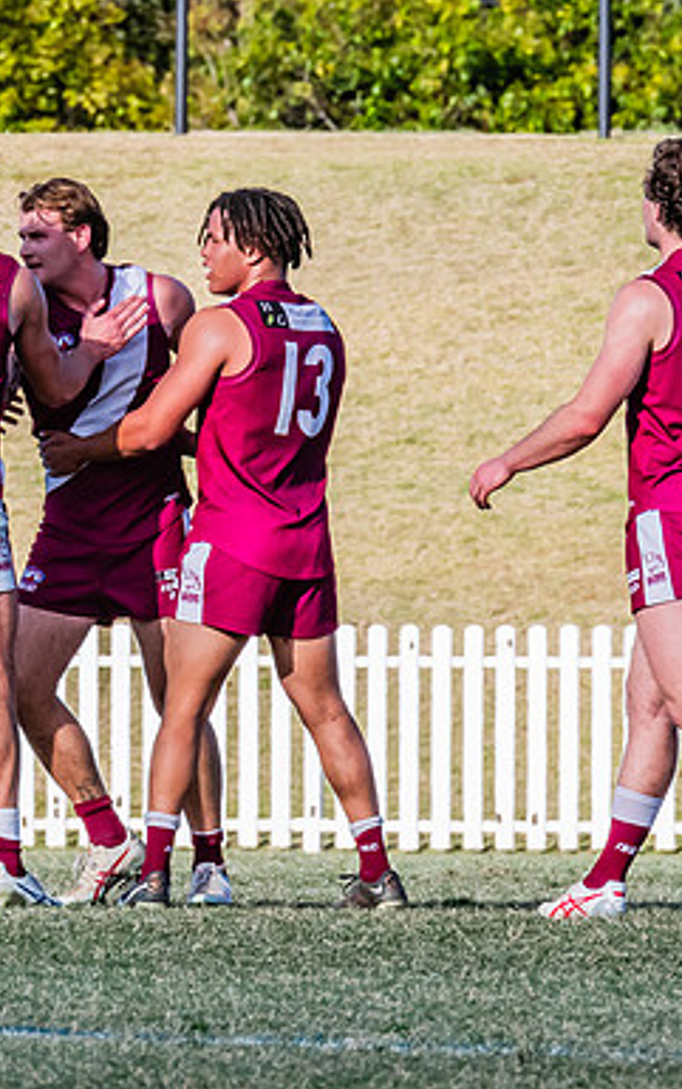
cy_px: 454
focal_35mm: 1154
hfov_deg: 1.1
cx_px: 123
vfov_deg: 1.8
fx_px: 34280
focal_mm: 420
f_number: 18
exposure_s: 1/640
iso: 800
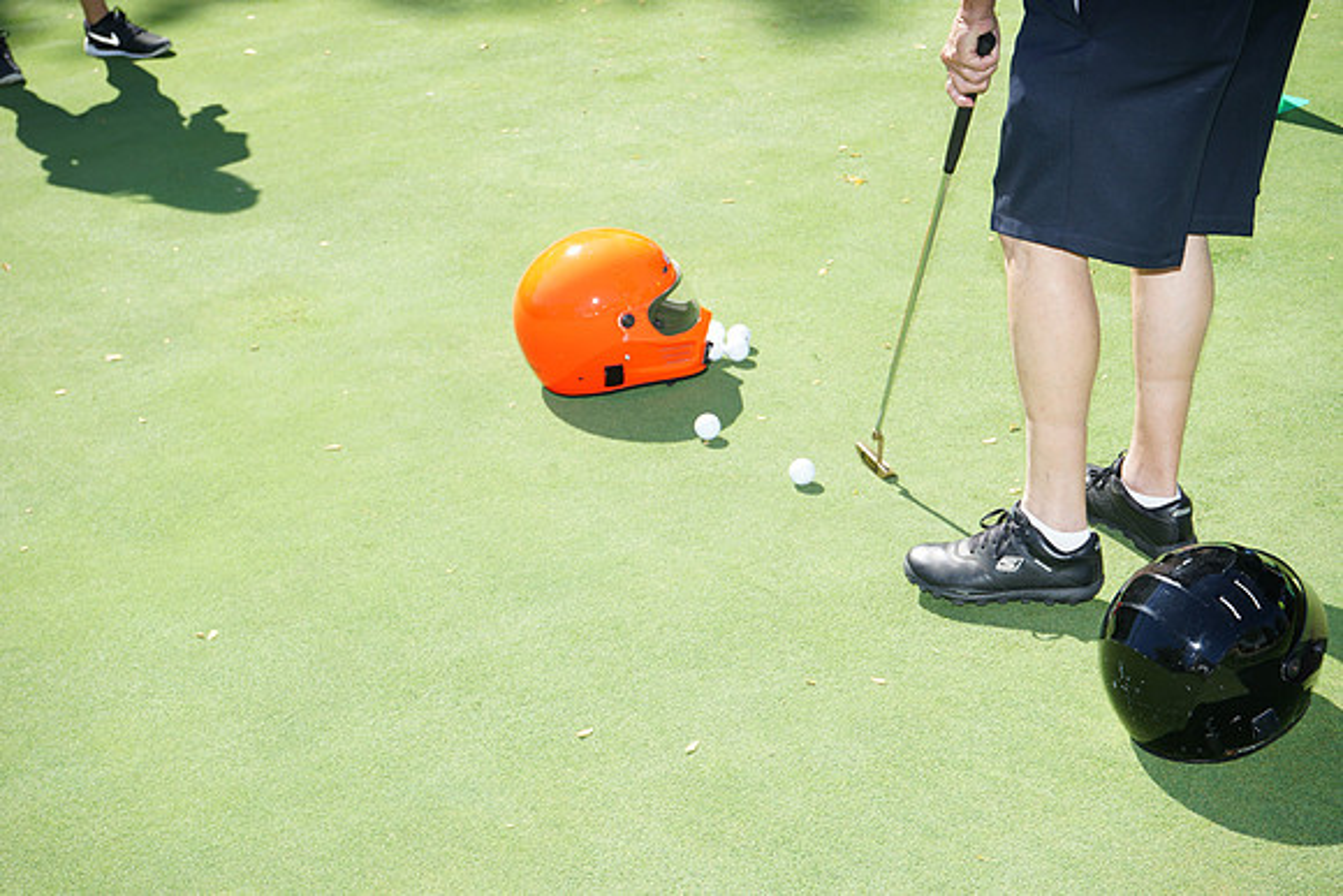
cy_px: 448
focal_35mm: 70
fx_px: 2612
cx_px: 672
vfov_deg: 19.5
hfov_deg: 28.8
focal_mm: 70
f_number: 9
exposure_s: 1/200
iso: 200
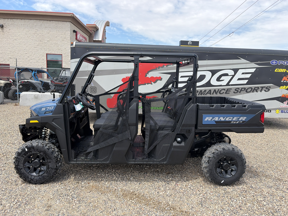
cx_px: 144
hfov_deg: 67.3
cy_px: 108
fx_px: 216
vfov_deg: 53.1
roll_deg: -1.7
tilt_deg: -7.9
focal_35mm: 26
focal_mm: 5.96
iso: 50
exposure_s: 1/1848
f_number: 1.6
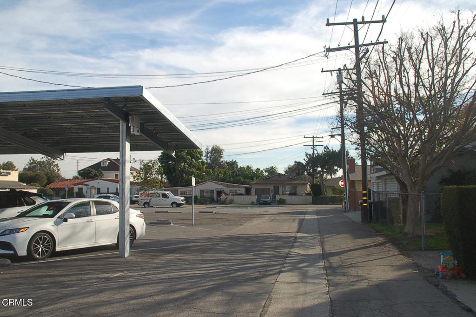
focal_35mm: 38
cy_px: 158
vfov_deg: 35.4
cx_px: 238
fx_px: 495
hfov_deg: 51.3
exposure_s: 1/500
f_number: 8
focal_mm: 25
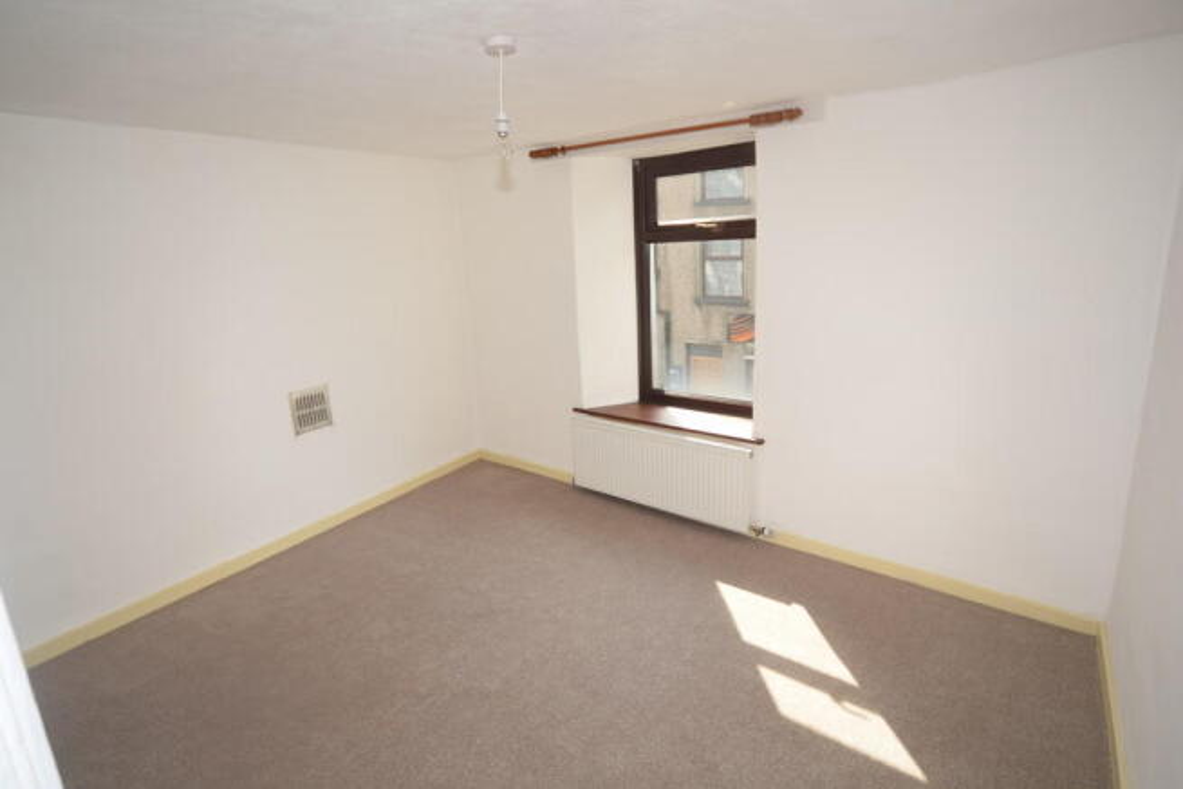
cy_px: 394
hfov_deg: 90.0
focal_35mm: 18
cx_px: 592
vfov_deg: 67.4
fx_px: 592
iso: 140
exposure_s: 1/125
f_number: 5.6
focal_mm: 12
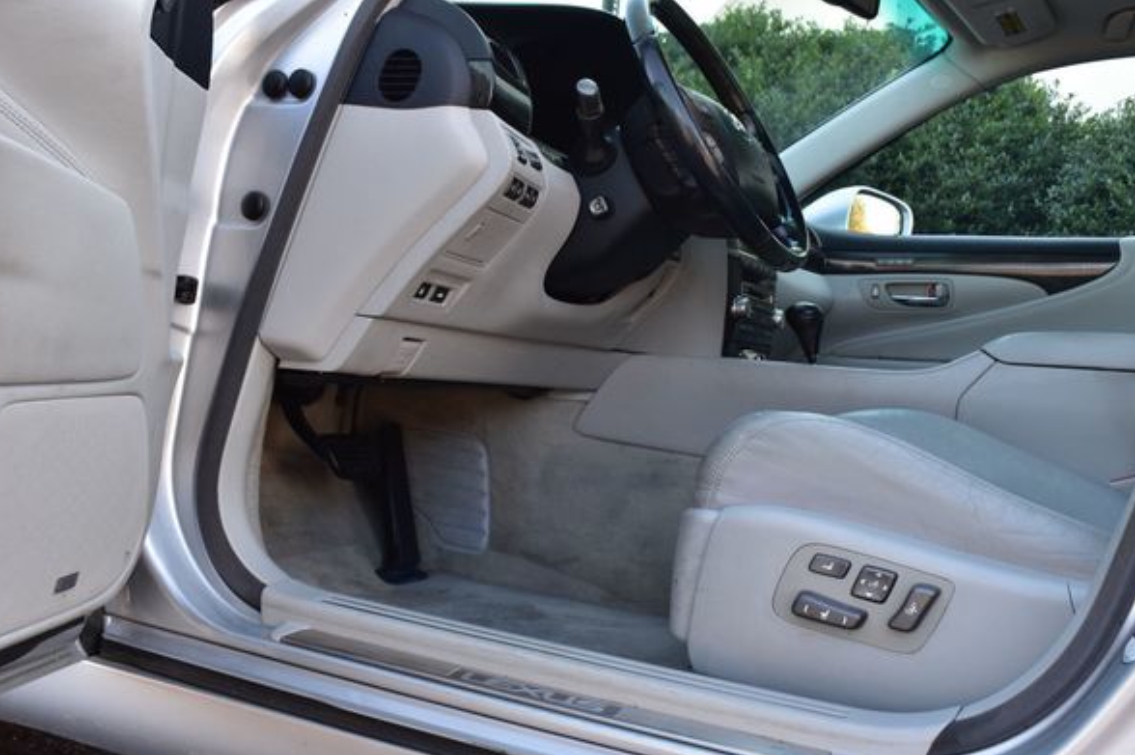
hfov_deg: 51.2
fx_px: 1183
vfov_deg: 35.4
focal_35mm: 38
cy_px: 378
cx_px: 600
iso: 400
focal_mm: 23
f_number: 8
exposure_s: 1/80
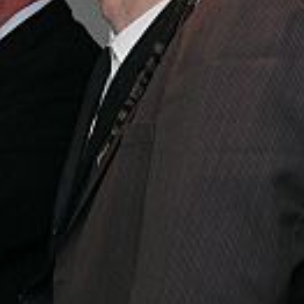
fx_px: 1898
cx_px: 204
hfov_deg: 9.2
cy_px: -60
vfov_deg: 9.0
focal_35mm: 191
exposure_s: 1/30
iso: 100
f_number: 3.2
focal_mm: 10.5
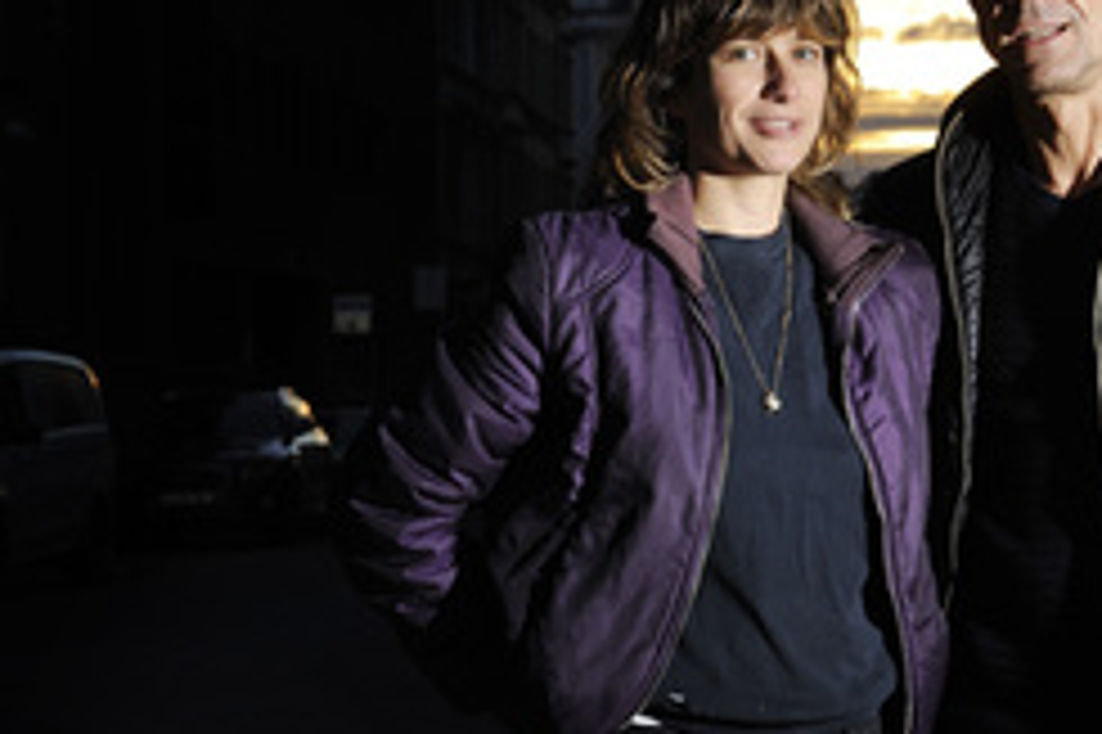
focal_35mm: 129
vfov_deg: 10.6
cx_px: 906
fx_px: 3946
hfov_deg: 15.8
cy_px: 270
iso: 400
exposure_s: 1/320
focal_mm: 70
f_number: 9
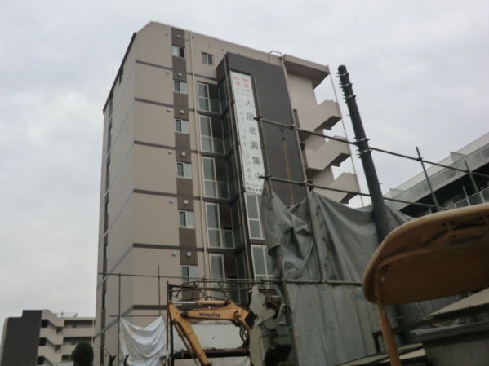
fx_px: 438
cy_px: 171
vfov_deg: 45.4
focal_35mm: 31
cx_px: 229
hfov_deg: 58.3
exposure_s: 1/160
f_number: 3.5
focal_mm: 5.2
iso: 80
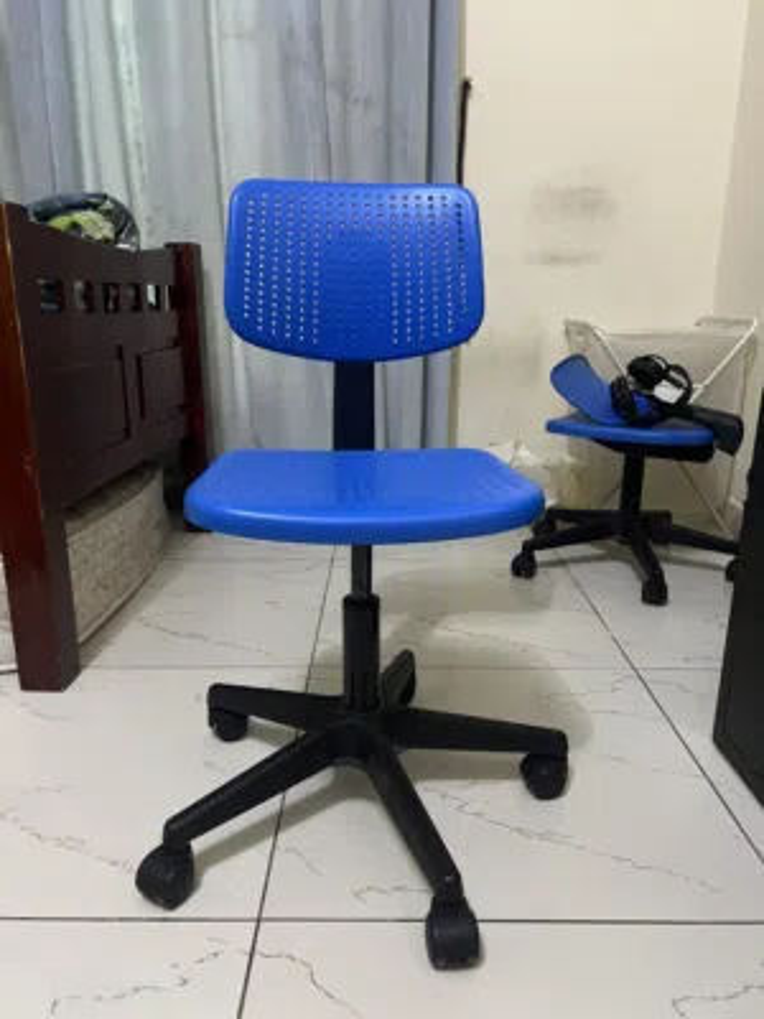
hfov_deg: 53.1
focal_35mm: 26
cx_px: 382
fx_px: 765
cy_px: 510
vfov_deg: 67.3
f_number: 1.5
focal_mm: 5.7
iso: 500
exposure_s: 1/33
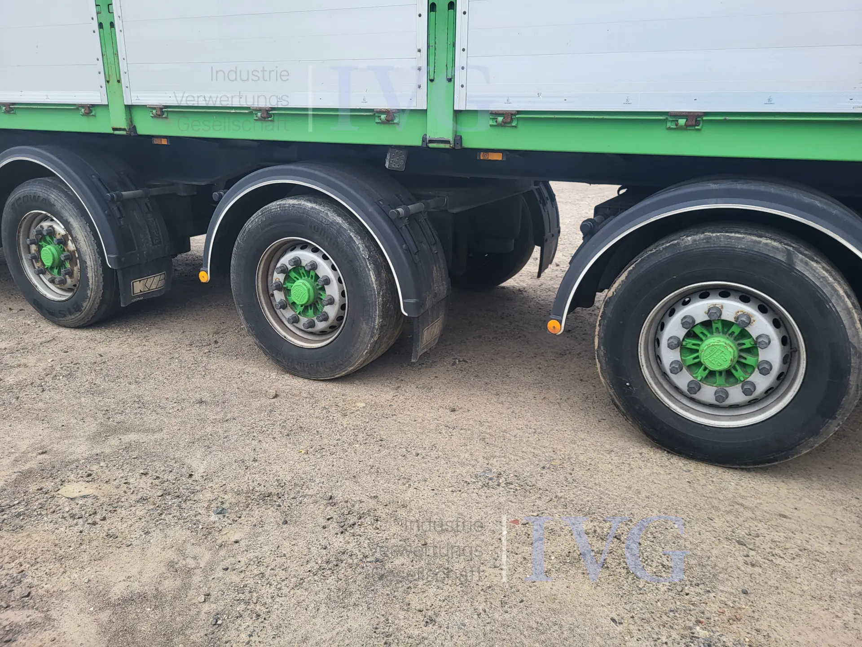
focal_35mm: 26
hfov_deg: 67.3
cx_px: 431
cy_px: 324
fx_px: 647
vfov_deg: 53.1
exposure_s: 1/1073
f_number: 1.8
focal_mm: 5.4
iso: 40
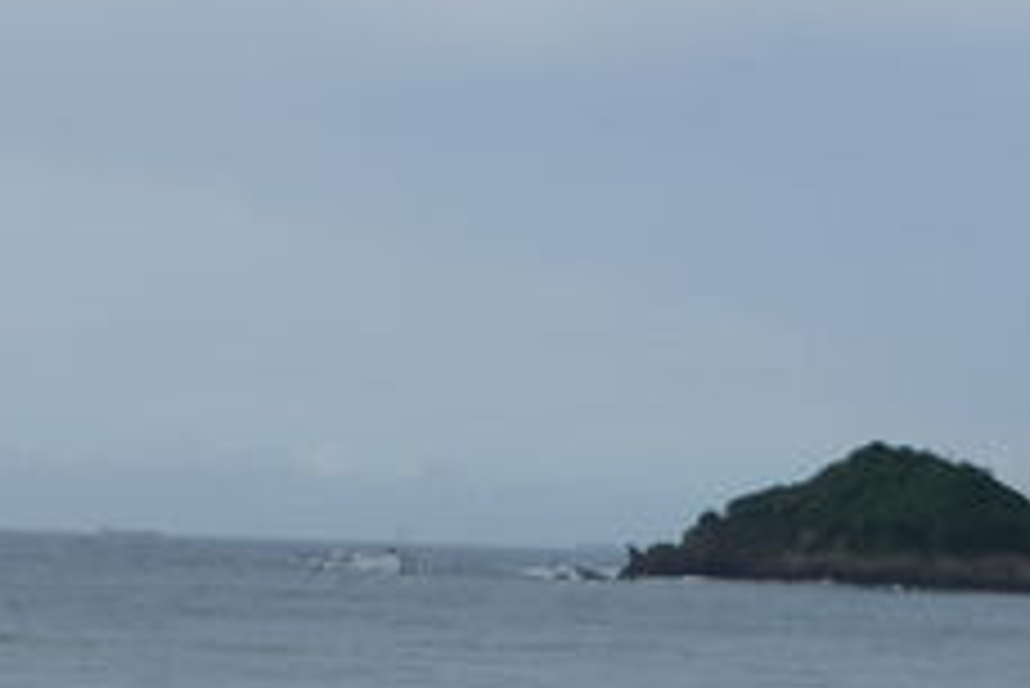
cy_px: 1169
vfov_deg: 10.4
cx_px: 933
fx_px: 3607
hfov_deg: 16.0
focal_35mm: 126
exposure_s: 1/1000
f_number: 8
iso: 200
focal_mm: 17
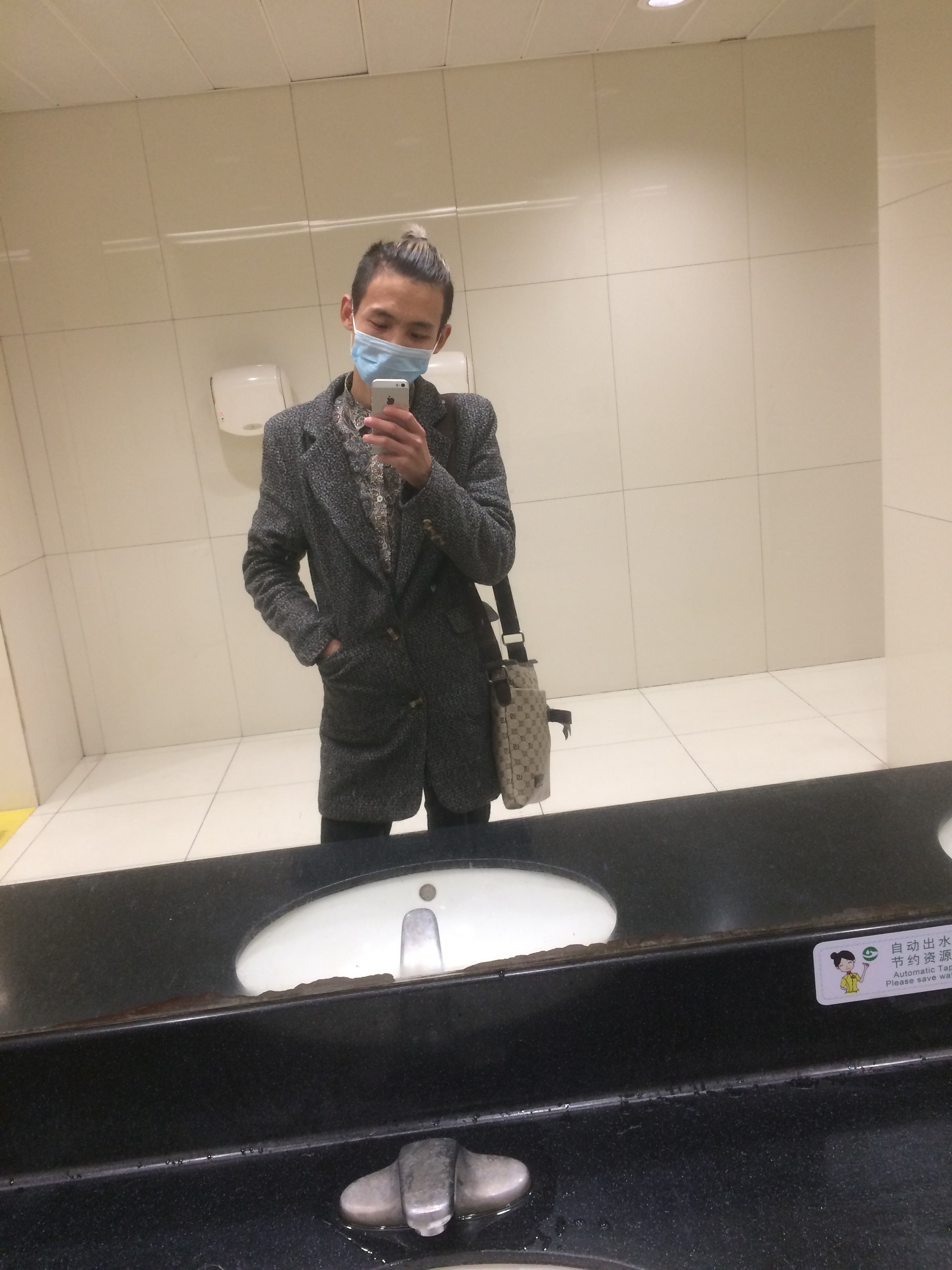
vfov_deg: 61.7
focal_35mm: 29
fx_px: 1063
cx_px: 476
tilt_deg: -16.9
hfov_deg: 48.2
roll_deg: +8.0
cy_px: 635
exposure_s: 1/33
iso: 64
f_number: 2.2
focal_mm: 4.15
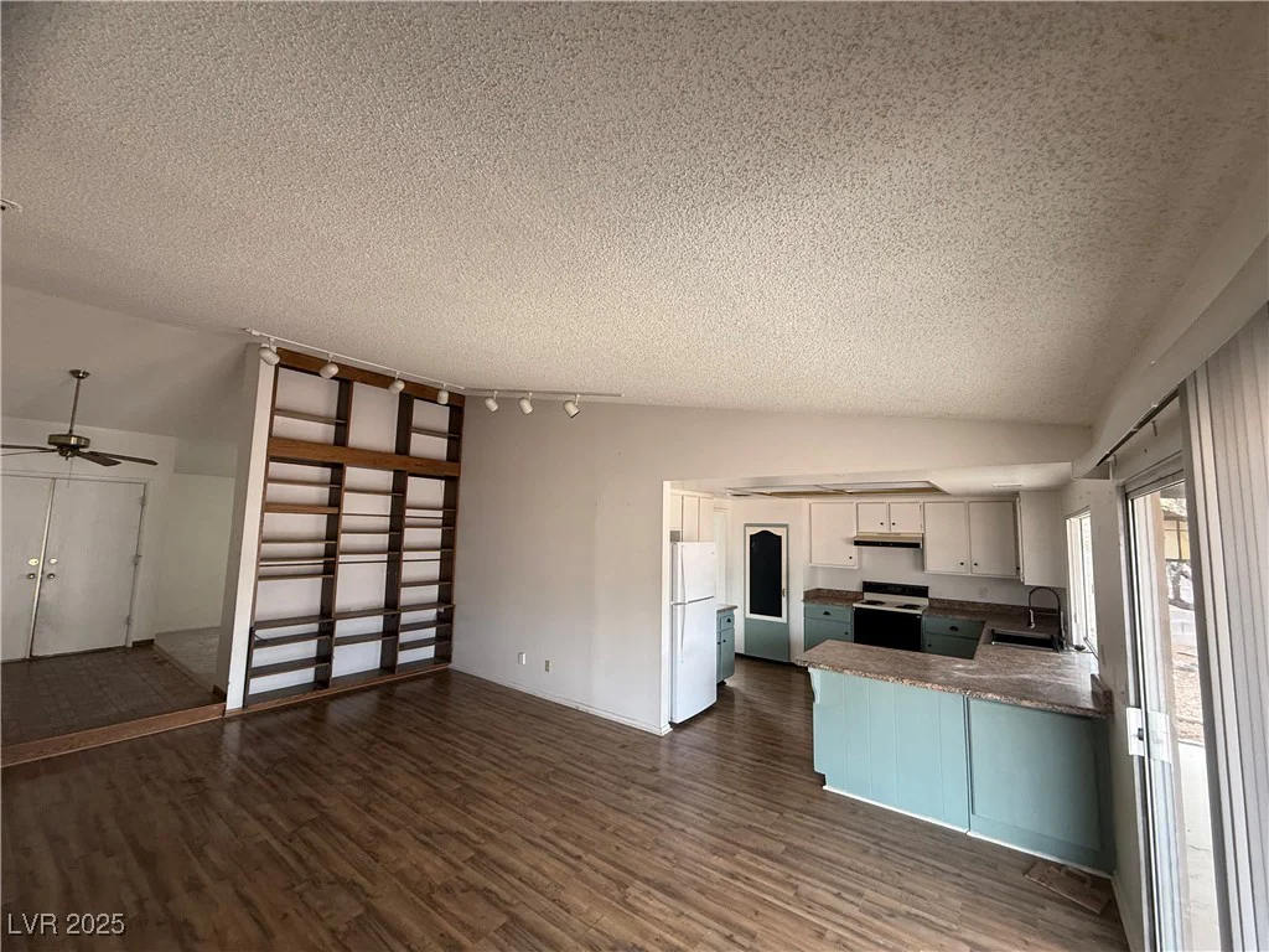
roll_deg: -1.4
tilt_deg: +5.6
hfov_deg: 102.1
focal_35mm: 14
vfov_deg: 85.7
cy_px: 476
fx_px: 513
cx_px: 634
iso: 160
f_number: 2.2
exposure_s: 1/99
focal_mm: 2.22
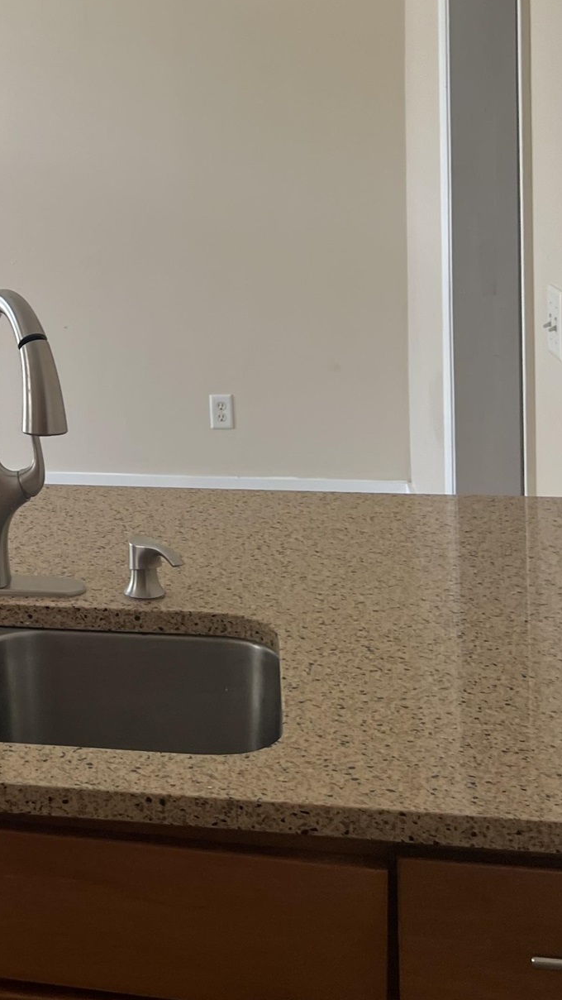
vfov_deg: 36.9
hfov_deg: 21.2
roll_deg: +2.0
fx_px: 1431
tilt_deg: -4.0
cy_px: 173
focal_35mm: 54
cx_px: -43
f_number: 1.5
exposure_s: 1/189
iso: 40
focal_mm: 5.7
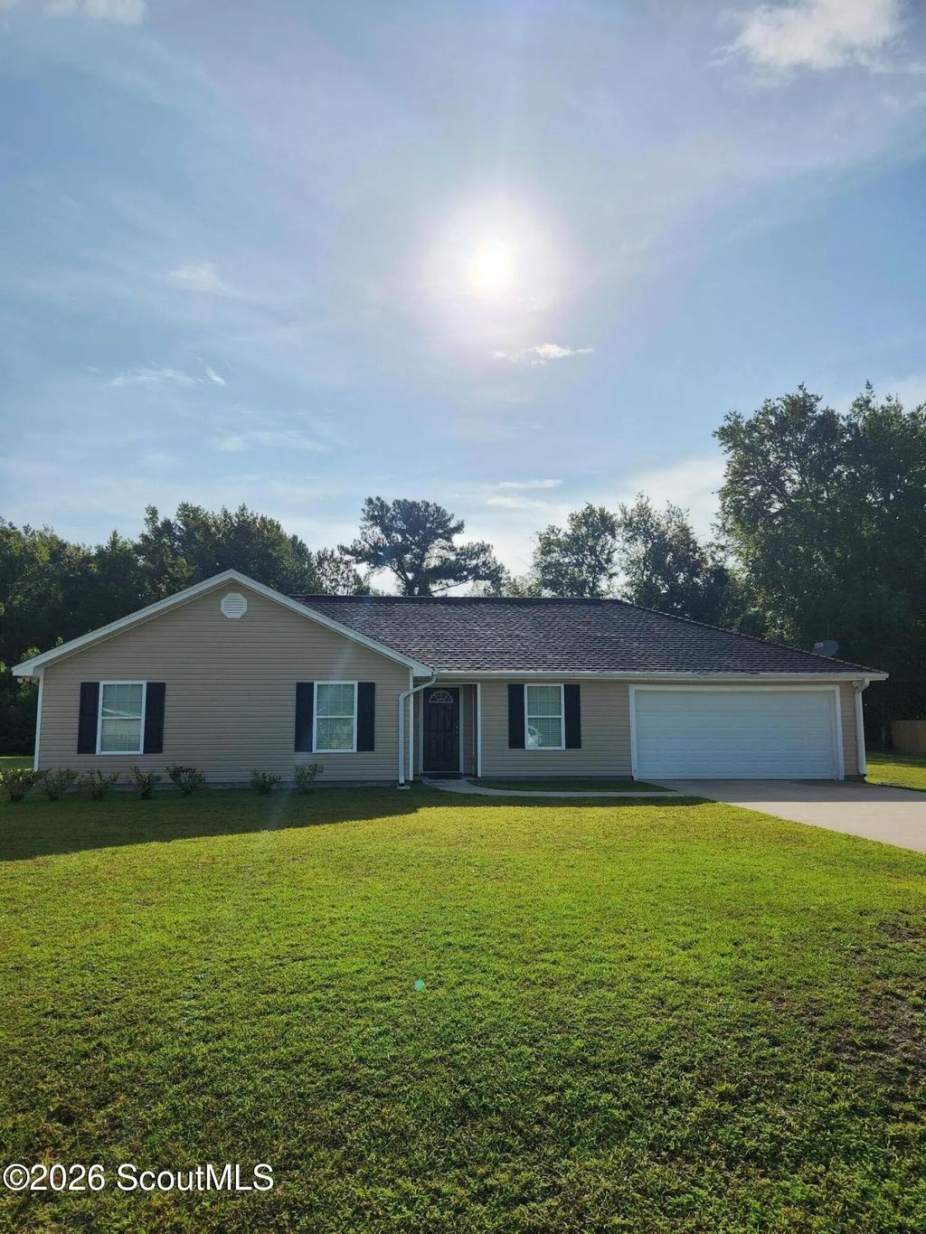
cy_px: 617
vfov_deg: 73.9
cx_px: 463
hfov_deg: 58.9
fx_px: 820
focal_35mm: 23
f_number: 1.8
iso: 20
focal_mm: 5.4
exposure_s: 1/4807
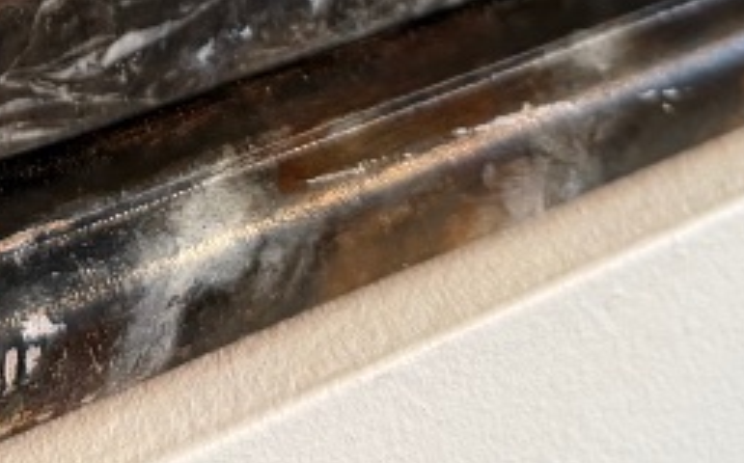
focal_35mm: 119
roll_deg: -0.2
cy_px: -663
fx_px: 2410
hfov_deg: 17.1
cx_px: -20
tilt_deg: -9.0
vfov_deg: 9.7
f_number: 1.78
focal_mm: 6.76
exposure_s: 1/50
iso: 200
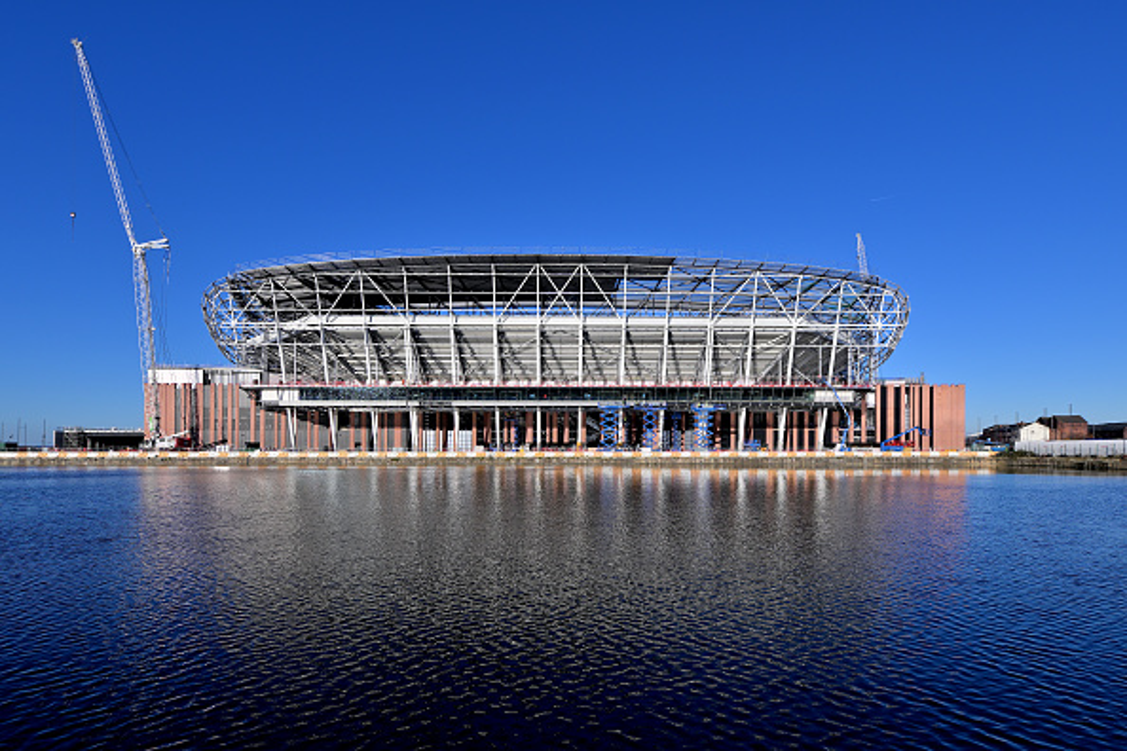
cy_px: 376
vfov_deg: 77.3
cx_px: 564
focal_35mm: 15
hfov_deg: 100.4
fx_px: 470
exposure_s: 1/500
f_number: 8
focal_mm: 15
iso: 100
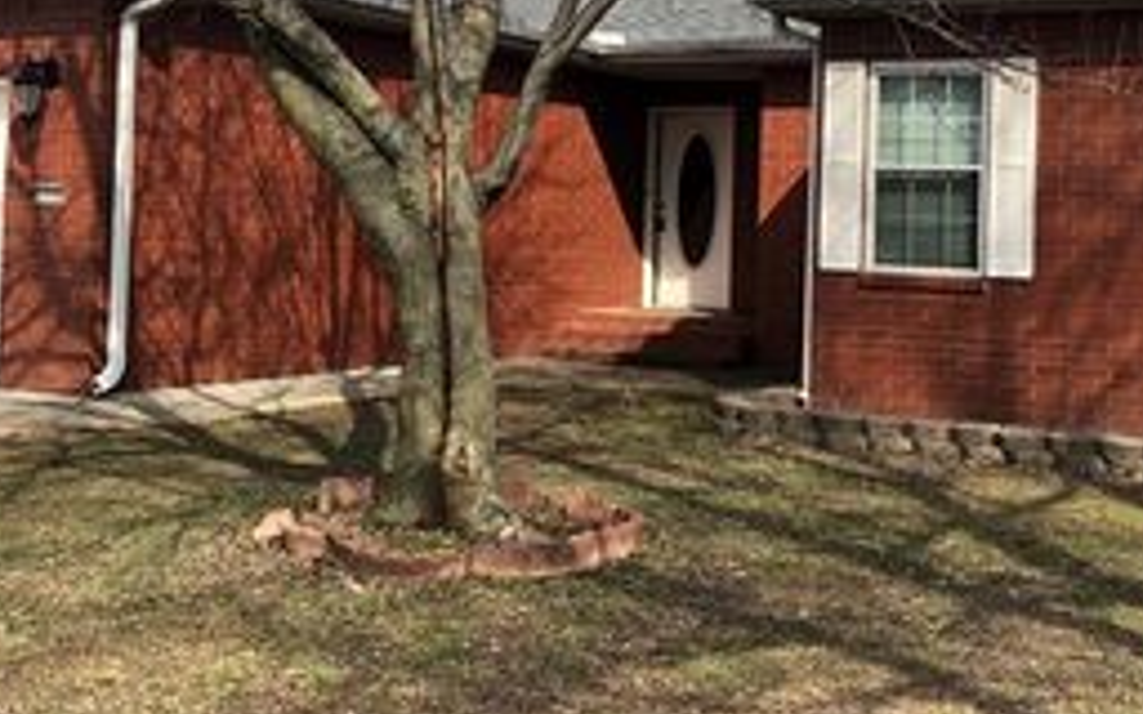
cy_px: 145
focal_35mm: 58
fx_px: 1807
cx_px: 616
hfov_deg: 35.1
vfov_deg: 22.1
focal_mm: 4
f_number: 1.8
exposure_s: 1/960
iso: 20
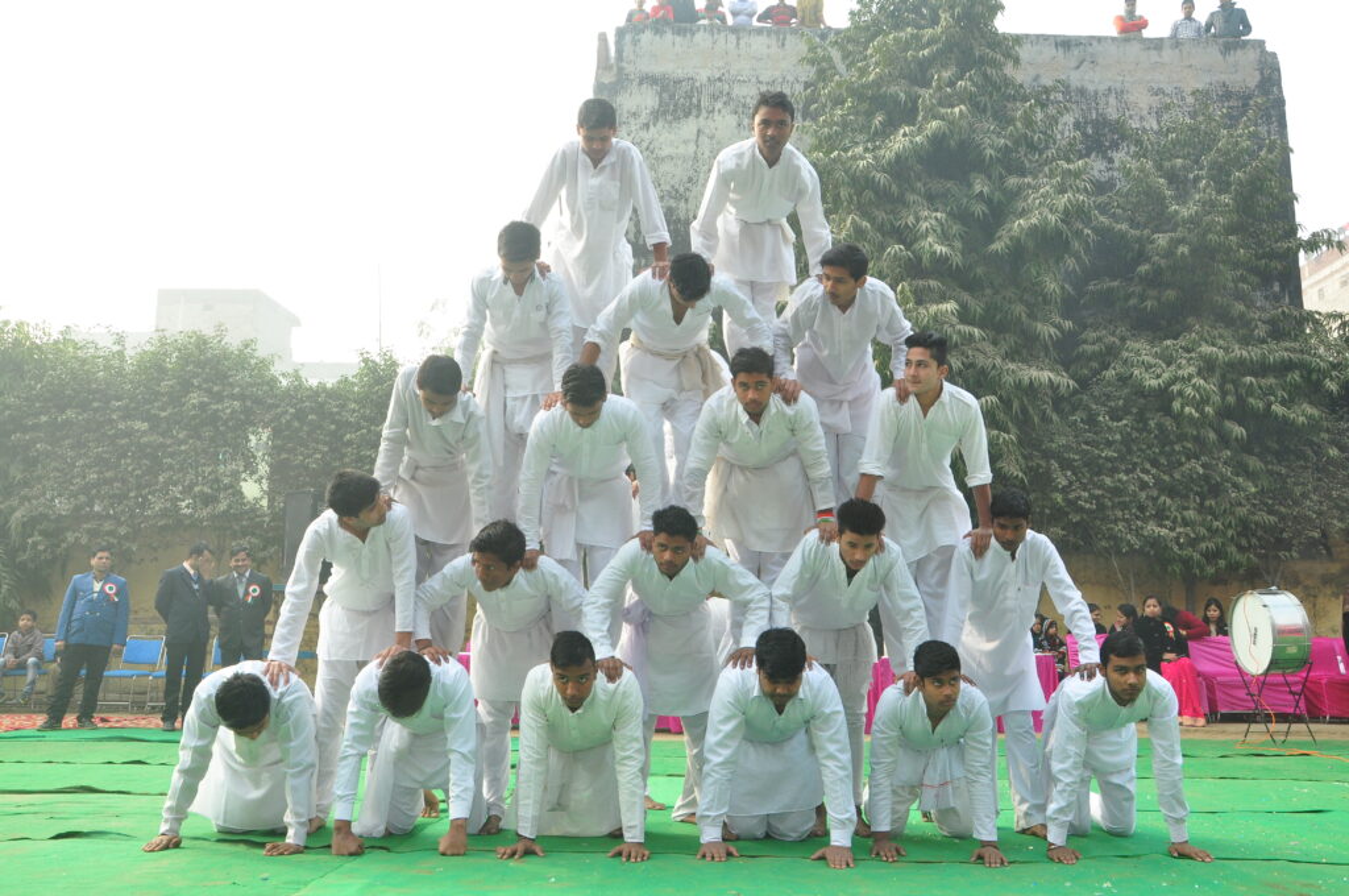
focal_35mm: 32
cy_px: 448
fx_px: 1179
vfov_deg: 41.6
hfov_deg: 59.6
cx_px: 674
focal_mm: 21
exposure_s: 1/125
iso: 500
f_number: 9
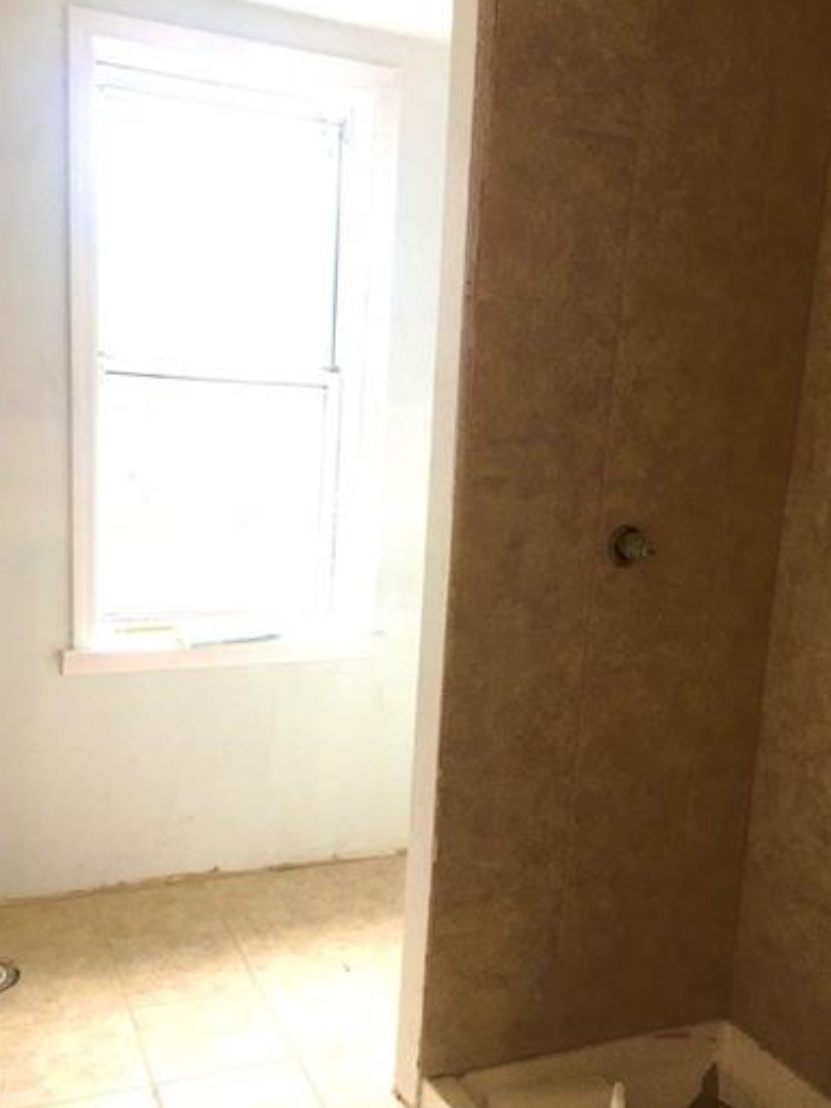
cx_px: 459
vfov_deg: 53.8
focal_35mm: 34
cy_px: 634
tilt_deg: -11.4
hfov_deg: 41.7
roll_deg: -4.2
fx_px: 1088
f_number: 2.2
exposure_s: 1/40
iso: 25
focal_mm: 4.15
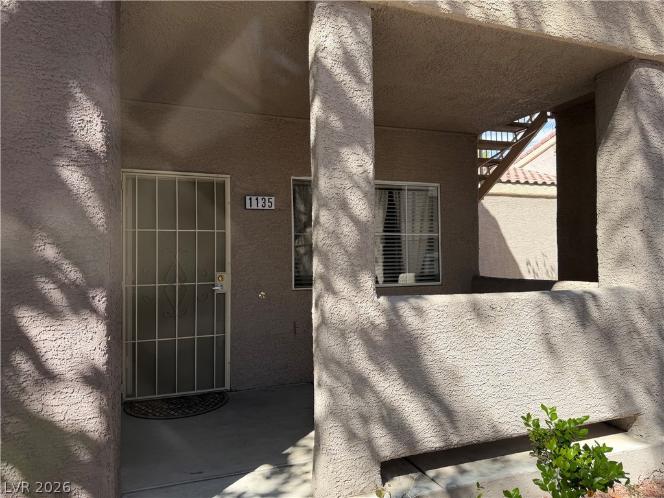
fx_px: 460
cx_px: 332
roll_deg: +1.4
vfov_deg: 56.8
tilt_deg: +2.4
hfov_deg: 71.6
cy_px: 249
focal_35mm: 24
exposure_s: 1/1314
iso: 80
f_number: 1.78
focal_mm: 6.76
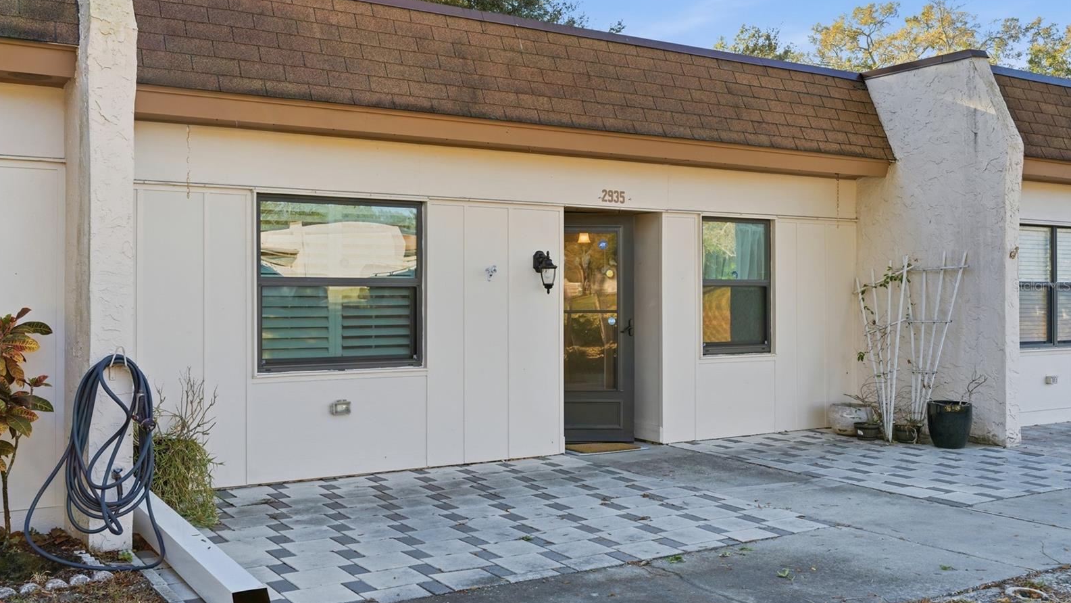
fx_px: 1051
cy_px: 285
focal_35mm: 37
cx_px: 532
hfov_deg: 54.0
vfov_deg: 32.0
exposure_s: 1/200
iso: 100
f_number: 8
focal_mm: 35
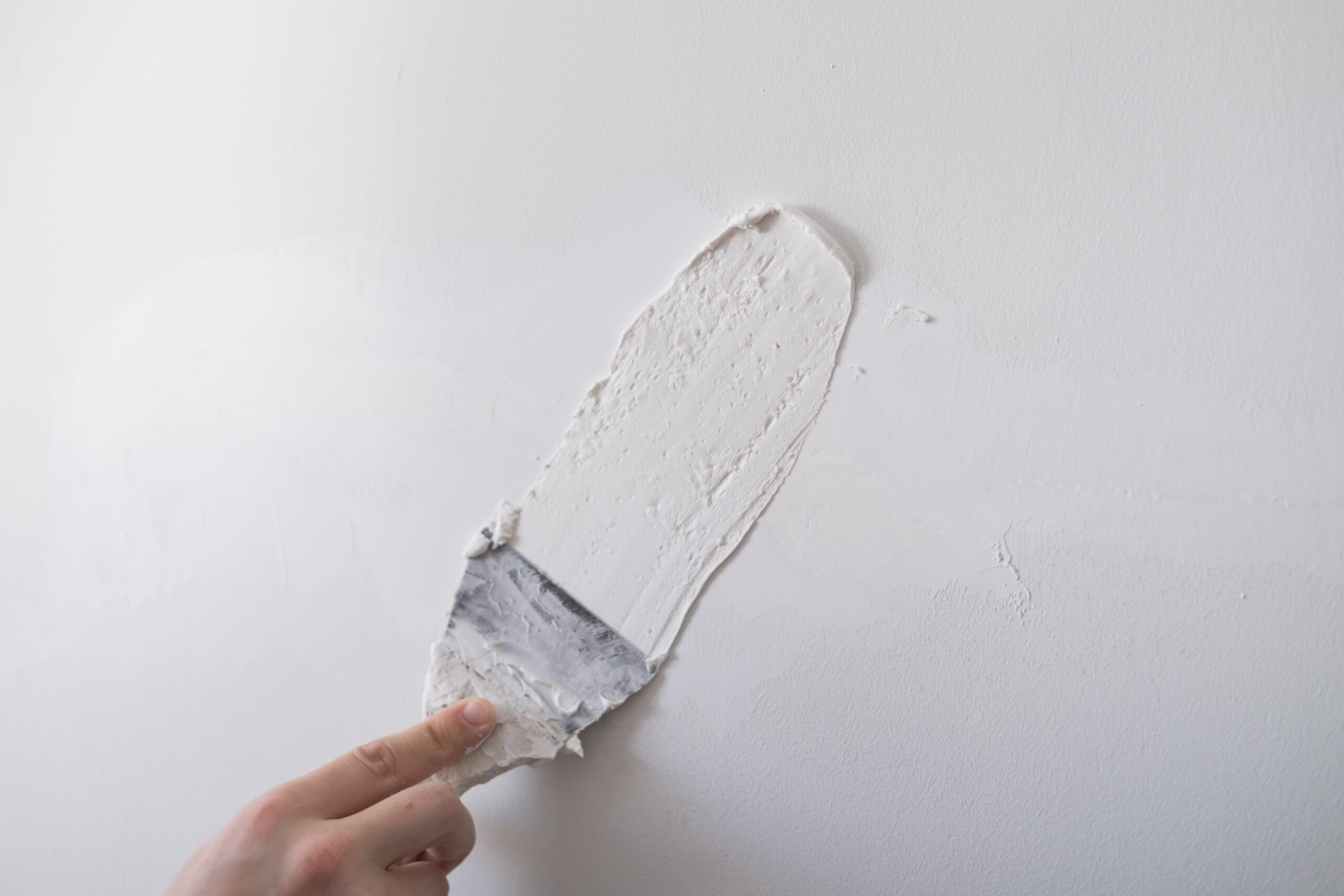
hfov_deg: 37.5
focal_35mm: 53
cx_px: 672
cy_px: 448
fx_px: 1979
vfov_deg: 25.5
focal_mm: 35
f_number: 2.2
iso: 250
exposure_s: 1/160
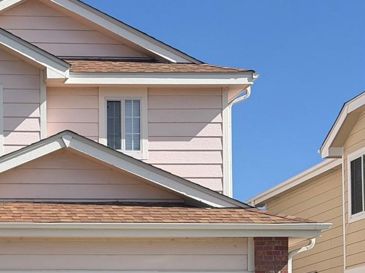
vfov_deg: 12.6
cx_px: -68
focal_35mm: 115
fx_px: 1213
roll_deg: -0.2
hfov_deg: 16.4
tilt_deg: +3.2
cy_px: 306
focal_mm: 6.76
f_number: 1.78
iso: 64
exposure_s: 1/4878
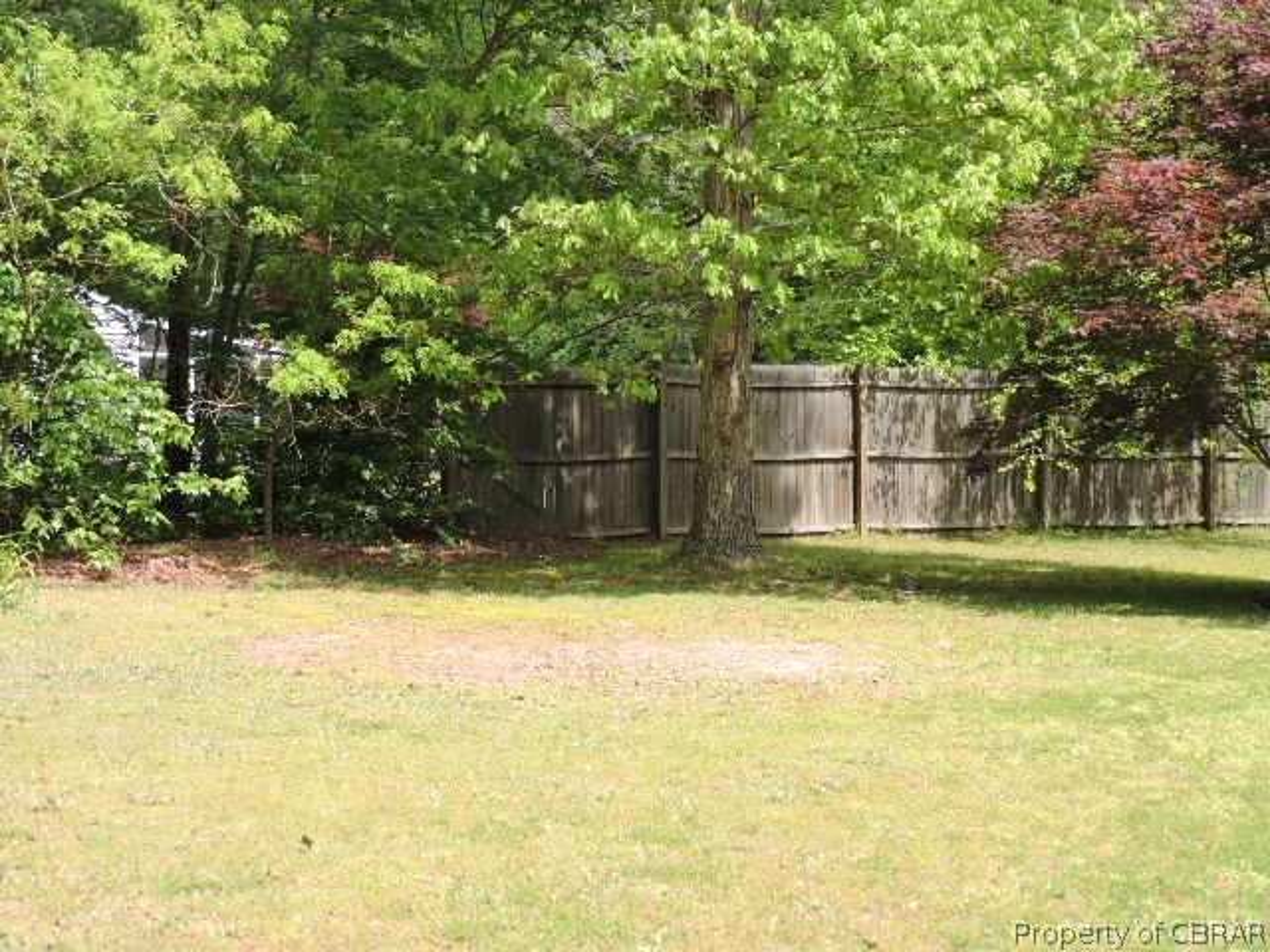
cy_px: 476
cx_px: 635
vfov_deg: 19.6
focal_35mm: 75
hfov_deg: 26.0
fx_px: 2752
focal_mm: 13.4
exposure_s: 1/640
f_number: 3.9
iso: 320
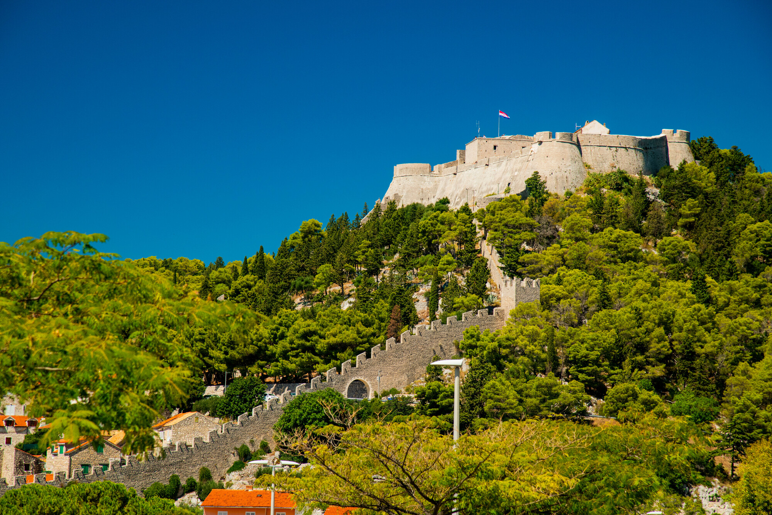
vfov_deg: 11.4
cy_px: 258
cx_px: 386
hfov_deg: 17.1
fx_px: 2573
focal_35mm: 120
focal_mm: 120
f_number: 8
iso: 320
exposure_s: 1/400
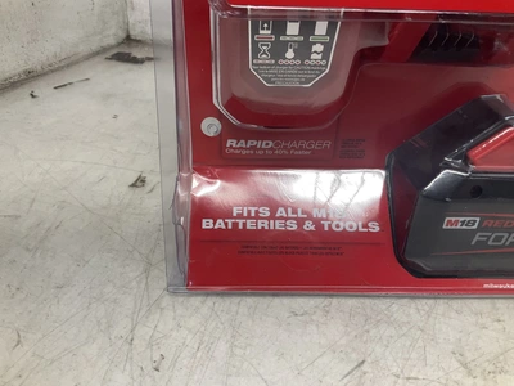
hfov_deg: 61.7
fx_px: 431
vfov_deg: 48.2
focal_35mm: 29
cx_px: 257
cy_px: 193
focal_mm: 3
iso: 50
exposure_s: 1/120
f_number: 1.8
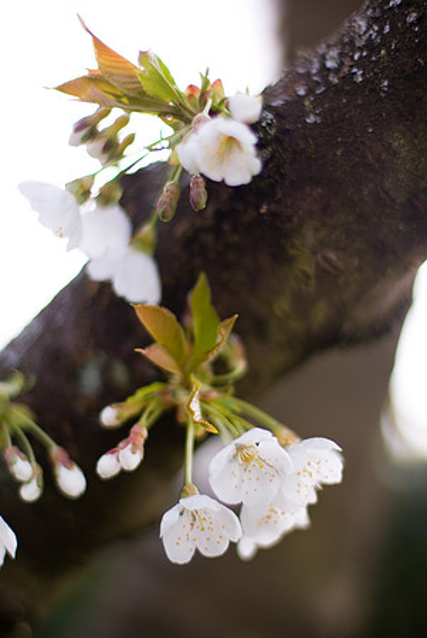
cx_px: 214
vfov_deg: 27.0
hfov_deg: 18.2
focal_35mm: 75
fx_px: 1331
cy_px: 319
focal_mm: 50
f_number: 1.4
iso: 100
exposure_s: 1/1000
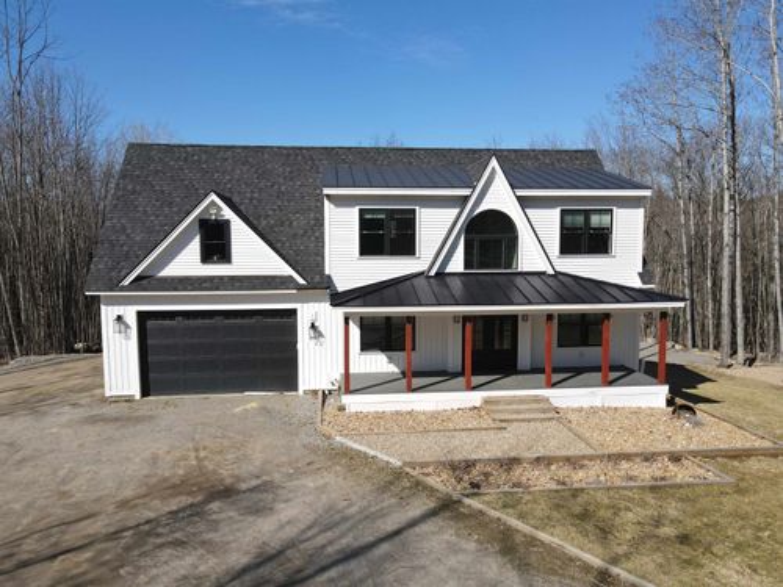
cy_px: 294
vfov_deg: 56.8
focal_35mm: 24
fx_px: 543
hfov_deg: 71.6
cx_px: 392
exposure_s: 1/725
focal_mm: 4.5
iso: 100
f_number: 2.8
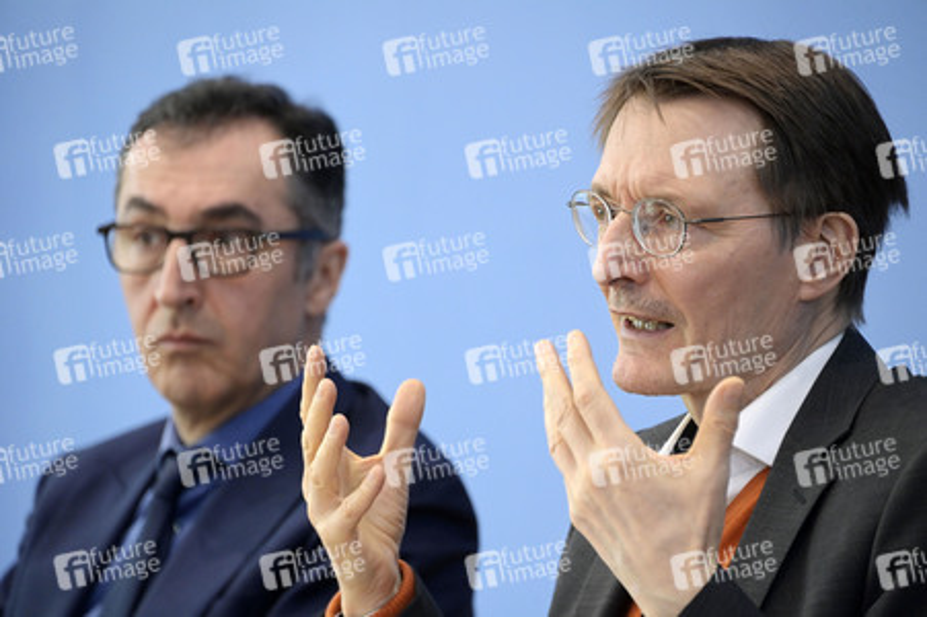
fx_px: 7719
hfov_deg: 6.9
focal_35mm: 300
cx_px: 464
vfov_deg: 4.6
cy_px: 308
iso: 3200
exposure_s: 1/800
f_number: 5.6
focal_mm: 300
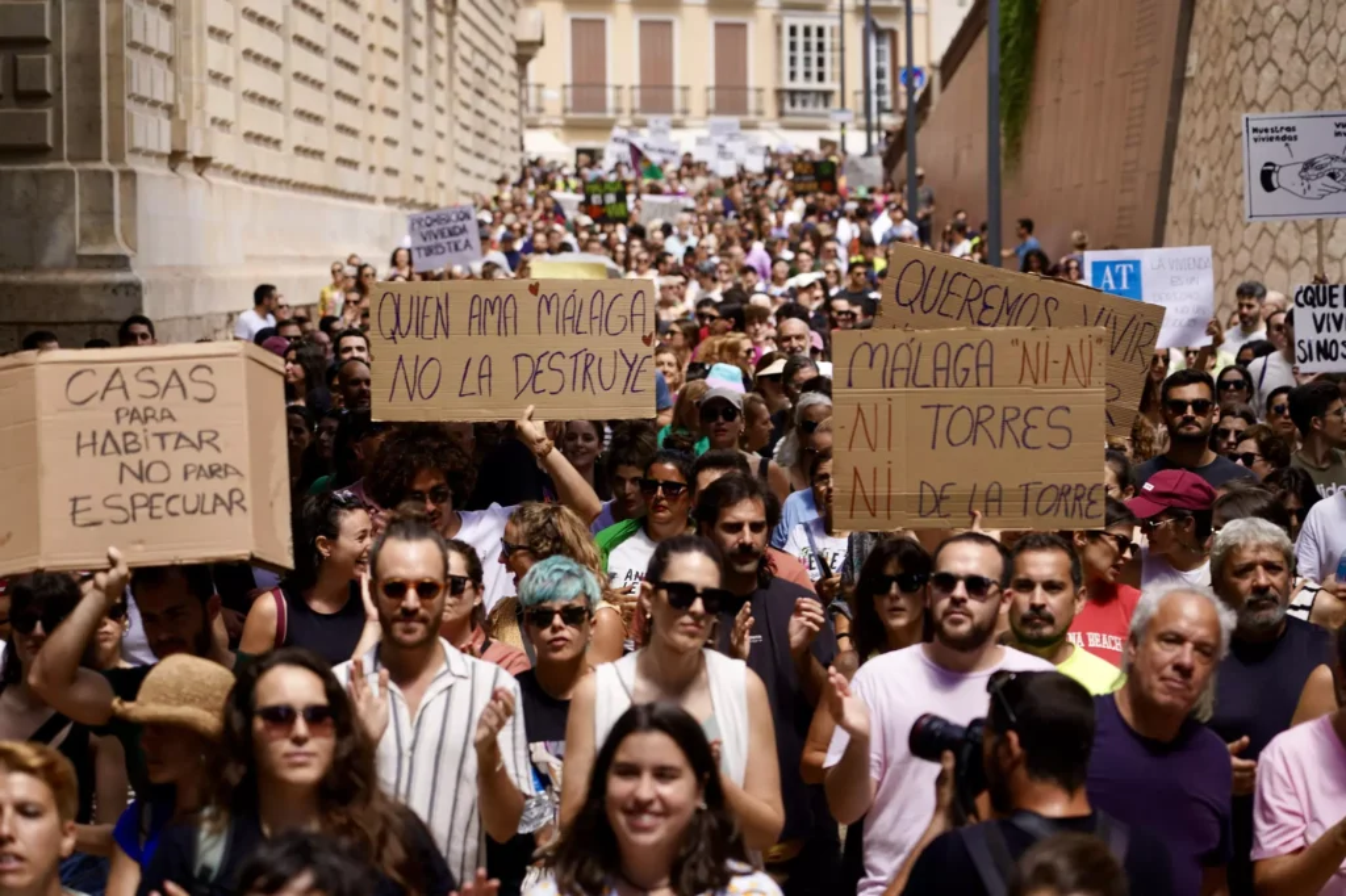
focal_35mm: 105
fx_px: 3924
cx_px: 673
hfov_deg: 19.5
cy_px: 448
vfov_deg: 13.0
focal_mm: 105
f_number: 4.5
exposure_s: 1/250
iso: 100
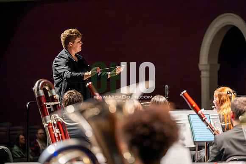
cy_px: 82
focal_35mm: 150
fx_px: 1025
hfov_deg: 13.7
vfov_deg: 9.2
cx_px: 123
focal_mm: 150
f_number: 2.8
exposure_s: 1/640
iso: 12800
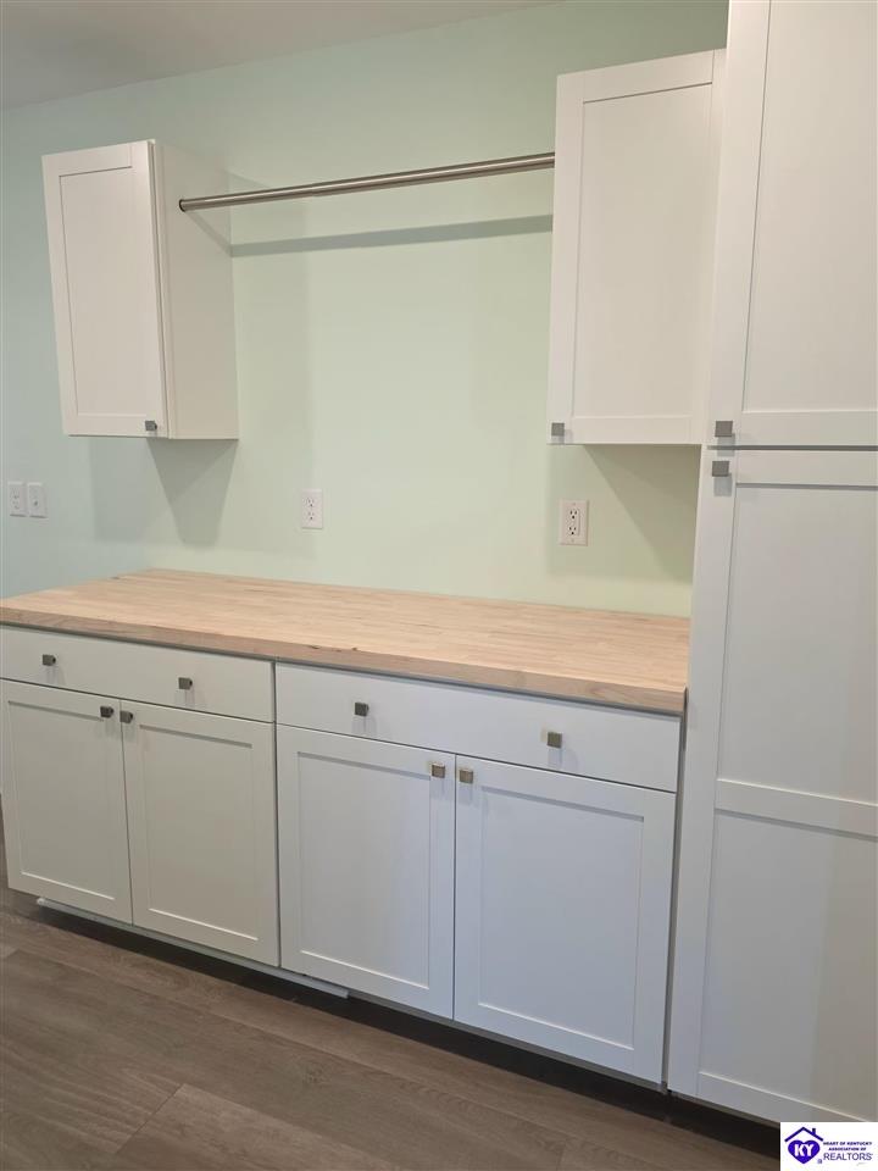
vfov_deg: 73.9
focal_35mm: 23
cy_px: 586
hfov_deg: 58.9
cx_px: 439
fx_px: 778
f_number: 1.7
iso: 160
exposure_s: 1/120
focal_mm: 6.25
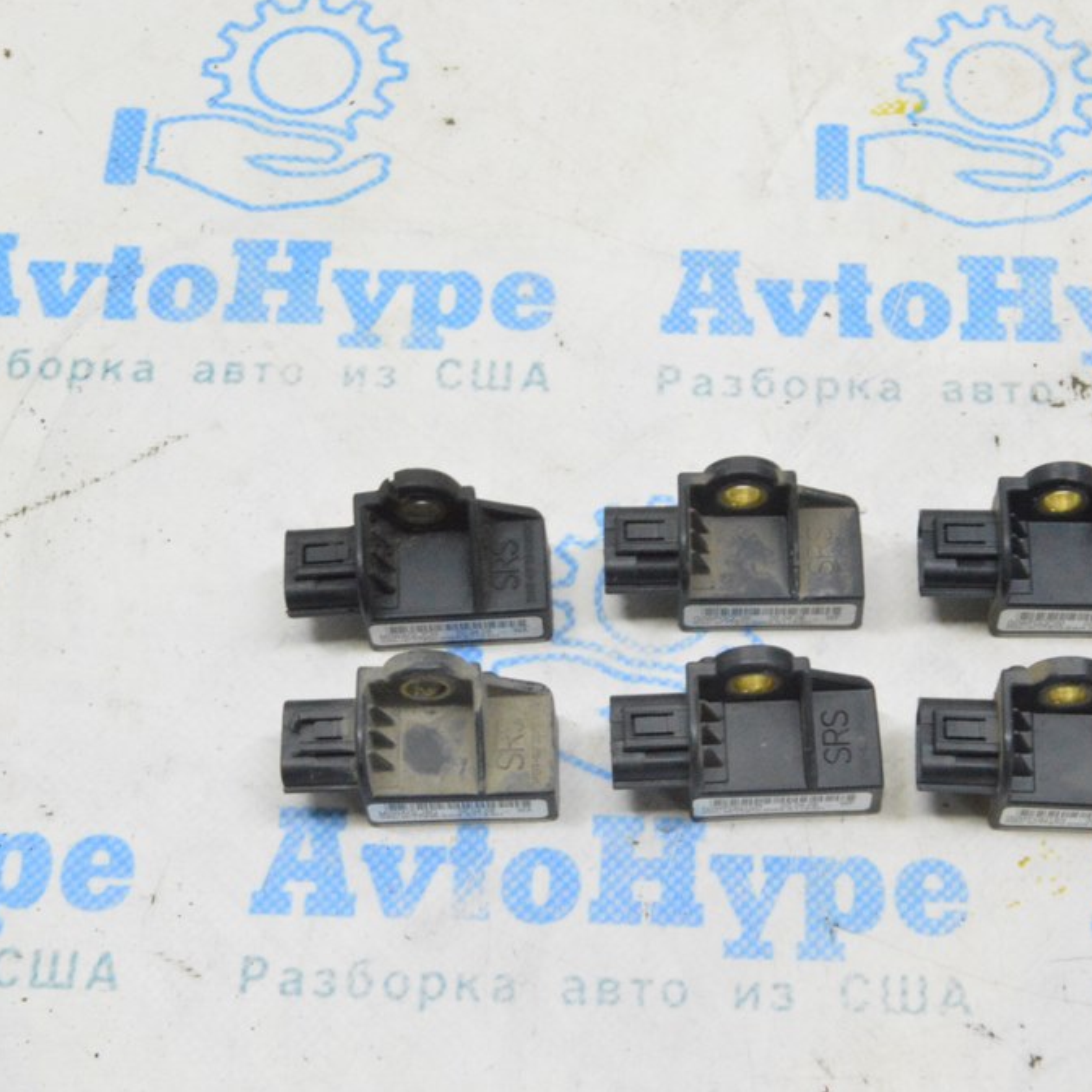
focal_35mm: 66
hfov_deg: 26.1
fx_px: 2356
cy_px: 545
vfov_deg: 26.1
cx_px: 644
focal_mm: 34
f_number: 20
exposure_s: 1/15
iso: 6400
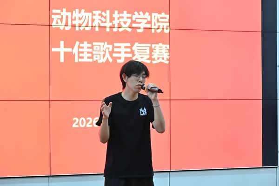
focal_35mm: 112
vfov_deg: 12.2
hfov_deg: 18.3
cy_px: 93
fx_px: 868
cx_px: 140
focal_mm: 75
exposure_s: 1/80
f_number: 7.1
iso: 4000
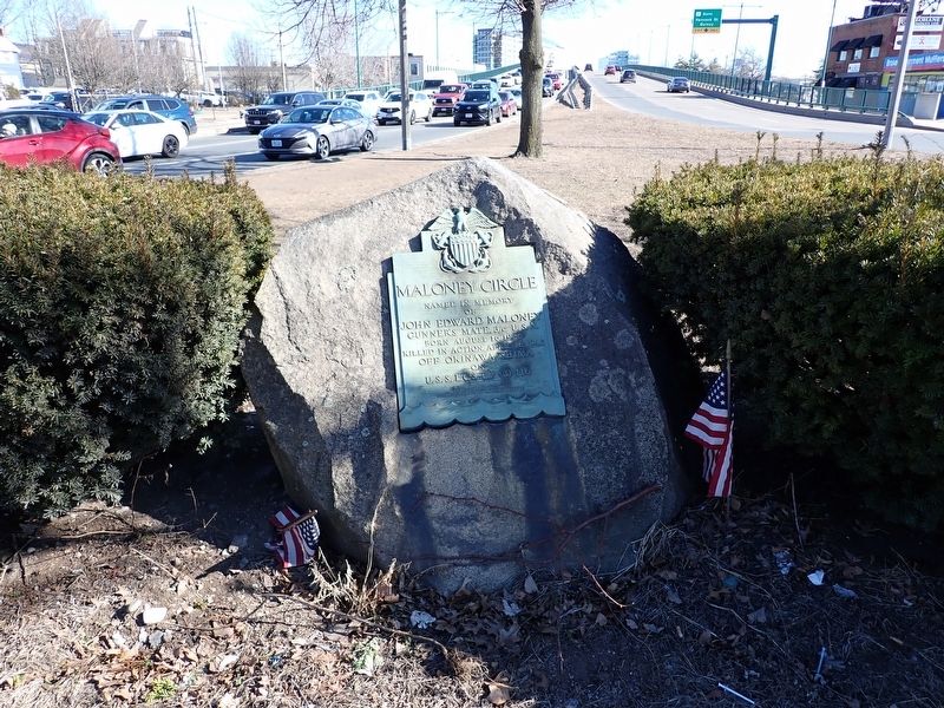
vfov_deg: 54.9
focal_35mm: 25
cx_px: 472
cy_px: 354
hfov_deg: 69.4
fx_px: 682
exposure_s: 1/400
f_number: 2.8
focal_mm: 4.5
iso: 100
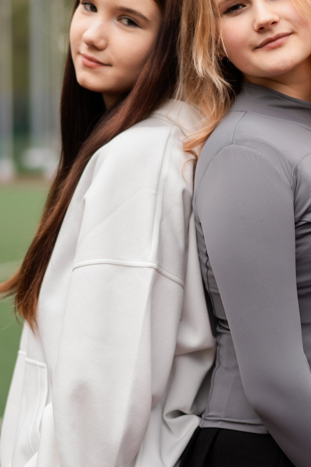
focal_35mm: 116
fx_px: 1503
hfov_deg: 11.8
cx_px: 225
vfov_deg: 17.6
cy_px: 231
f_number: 2
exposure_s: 1/200
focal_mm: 55
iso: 100
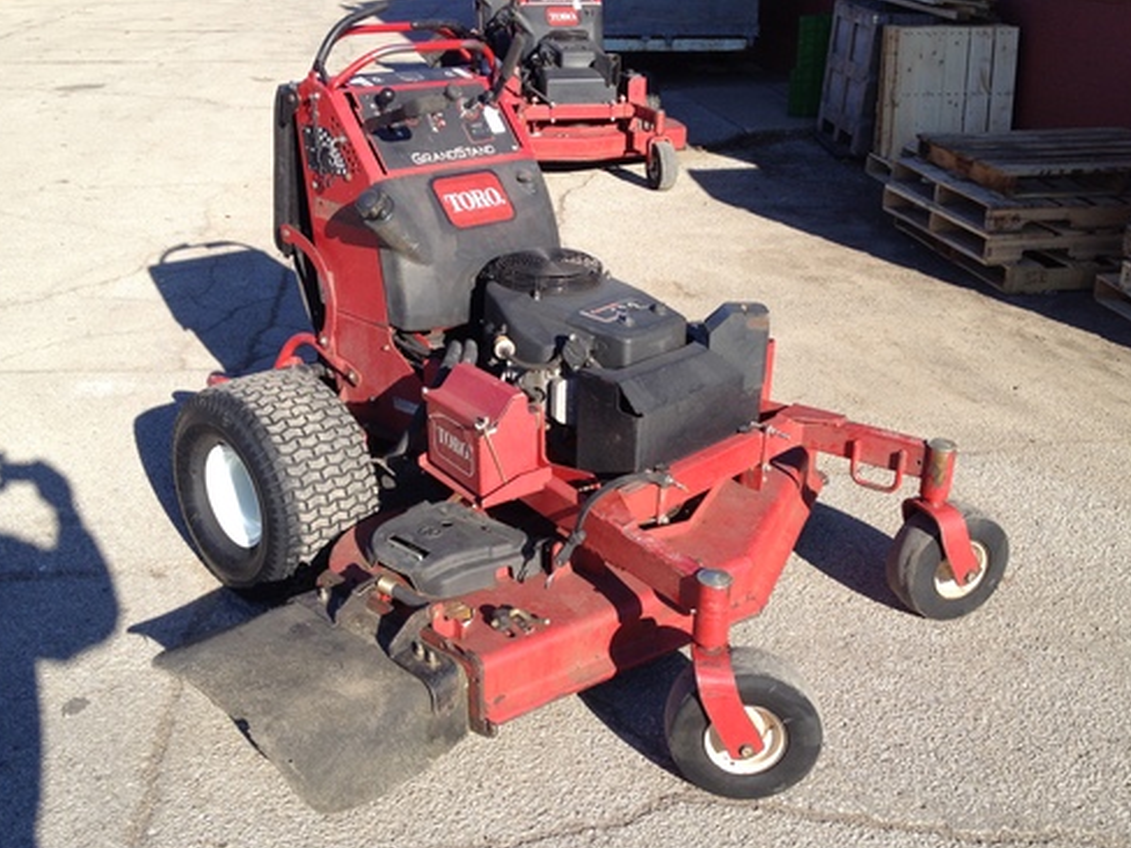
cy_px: 429
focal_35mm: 39
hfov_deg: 47.9
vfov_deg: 36.8
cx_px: 559
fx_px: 1274
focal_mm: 4.28
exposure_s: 1/849
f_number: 2.4
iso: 64
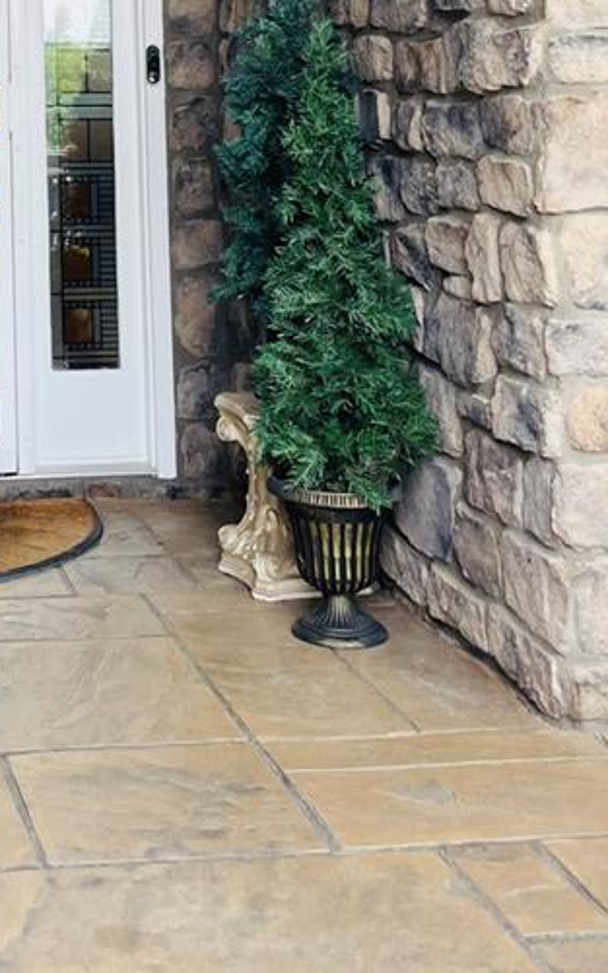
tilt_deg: +3.5
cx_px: -85
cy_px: 16
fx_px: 1750
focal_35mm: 66
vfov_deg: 29.2
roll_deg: +1.3
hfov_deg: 18.8
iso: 32
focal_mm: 4.2
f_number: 1.6
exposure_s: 1/122
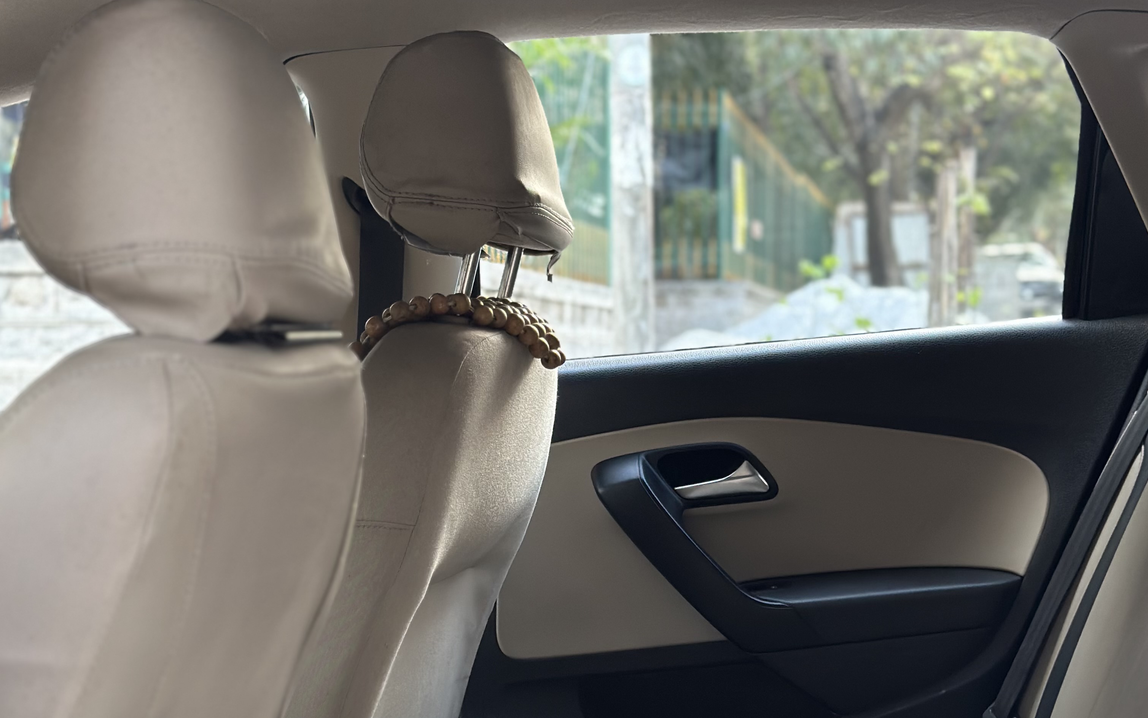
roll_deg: -0.1
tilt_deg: -3.3
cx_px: 575
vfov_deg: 19.0
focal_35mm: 68
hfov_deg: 30.2
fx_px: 2128
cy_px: 522
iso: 125
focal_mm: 6.86
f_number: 1.78
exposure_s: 1/69
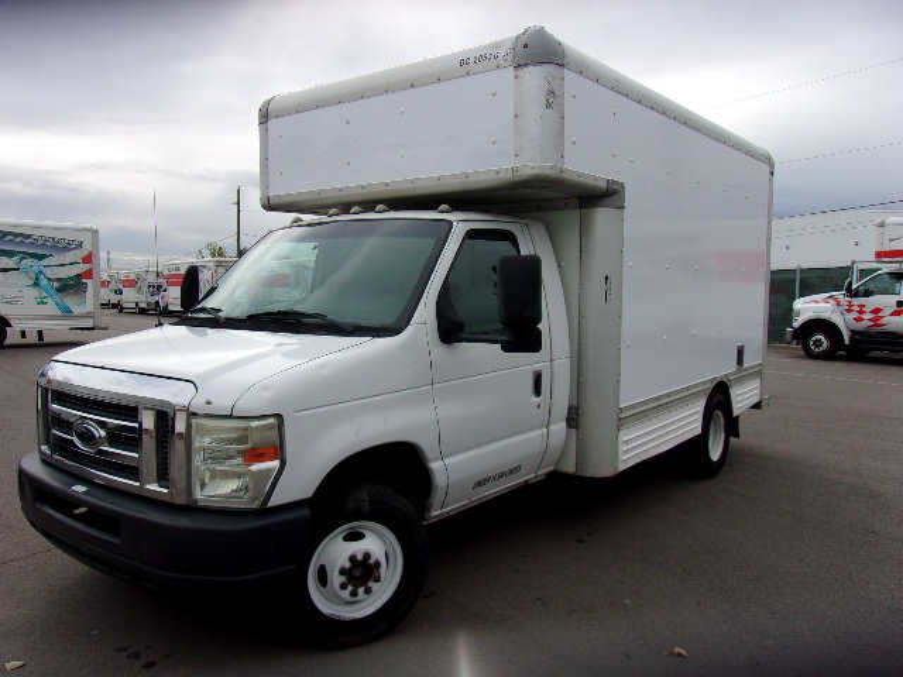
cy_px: 338
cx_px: 452
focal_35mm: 27
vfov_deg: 51.4
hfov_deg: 65.3
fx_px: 704
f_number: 10.4
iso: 80
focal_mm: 4.9
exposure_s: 1/80
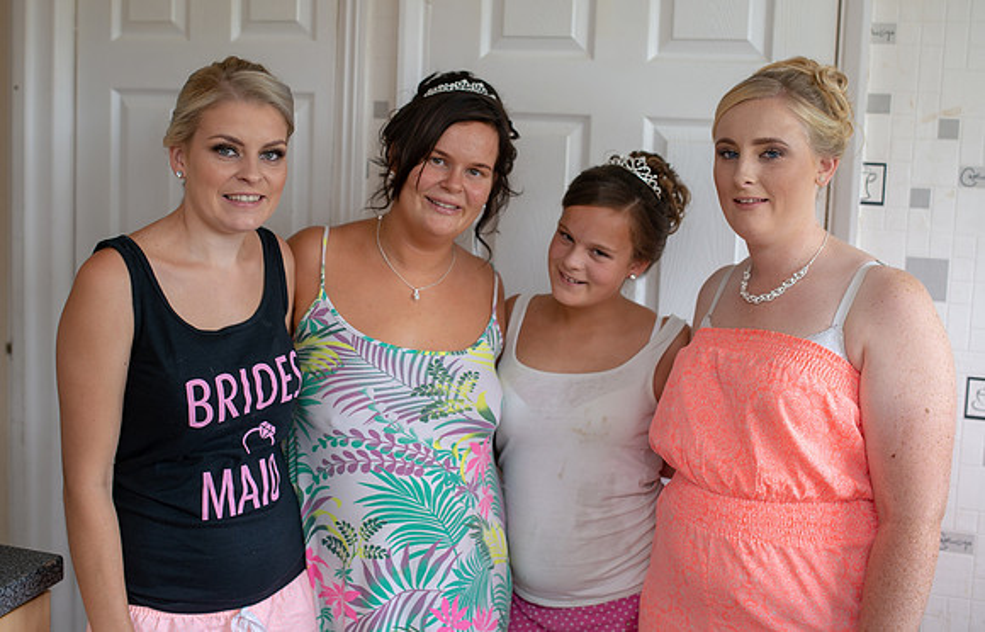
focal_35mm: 43
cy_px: 231
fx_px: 1172
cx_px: 453
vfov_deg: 30.0
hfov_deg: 45.5
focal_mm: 35
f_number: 2.8
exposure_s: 1/100
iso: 125
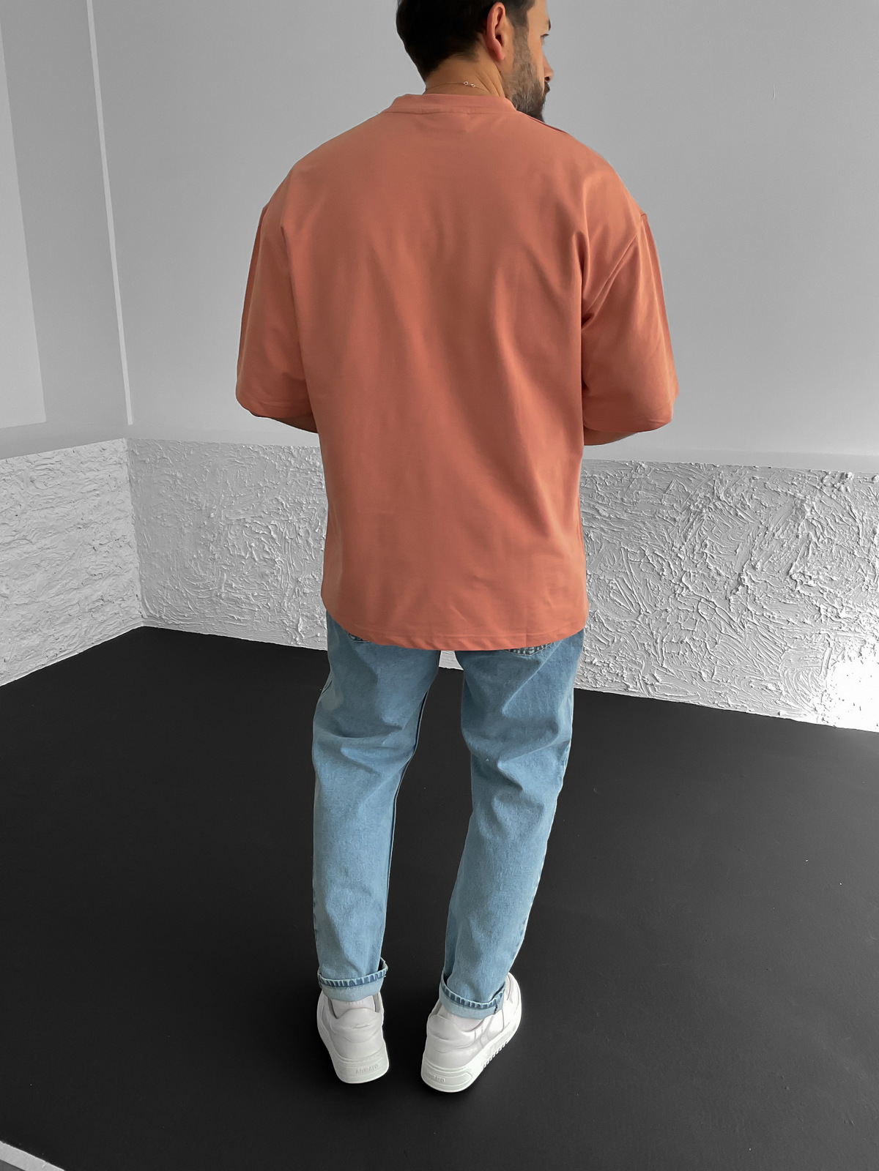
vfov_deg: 61.7
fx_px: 982
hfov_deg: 48.2
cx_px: 440
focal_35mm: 29
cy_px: 586
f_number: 1.8
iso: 64
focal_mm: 3
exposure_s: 1/120
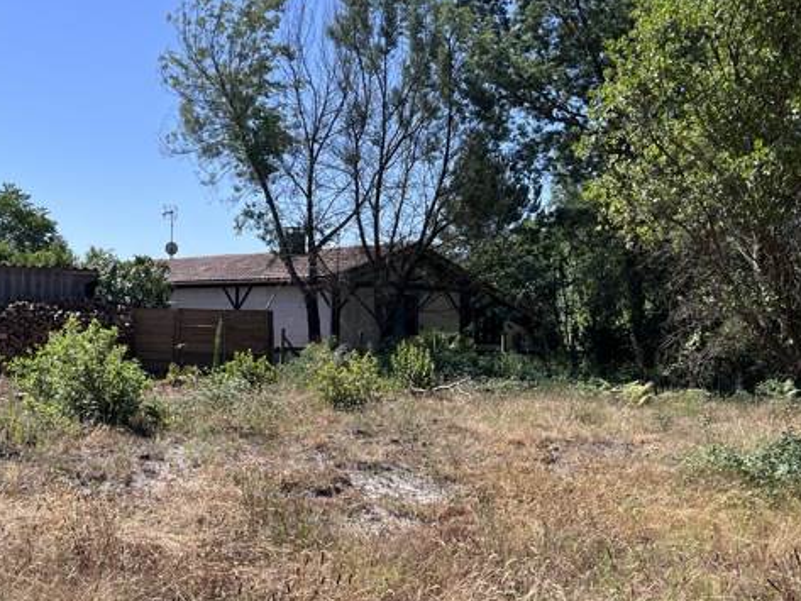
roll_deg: -0.2
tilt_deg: +3.0
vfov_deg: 32.9
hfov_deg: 42.8
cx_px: 334
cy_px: 301
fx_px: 1018
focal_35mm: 44
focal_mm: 5.1
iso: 50
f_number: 1.6
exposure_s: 1/3049
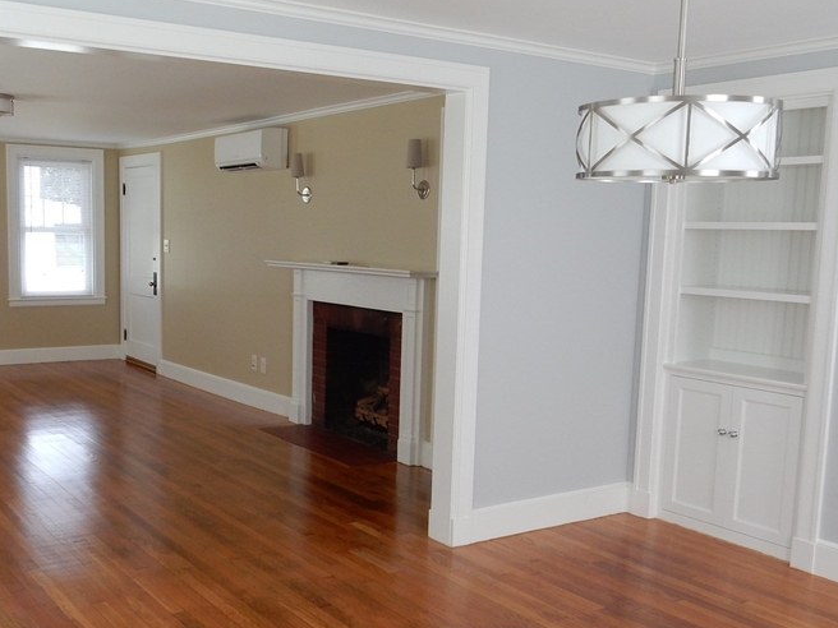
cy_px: 352
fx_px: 944
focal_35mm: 39
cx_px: 317
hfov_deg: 47.4
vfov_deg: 36.8
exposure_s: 1/30
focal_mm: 4.5
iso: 140
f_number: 3.7
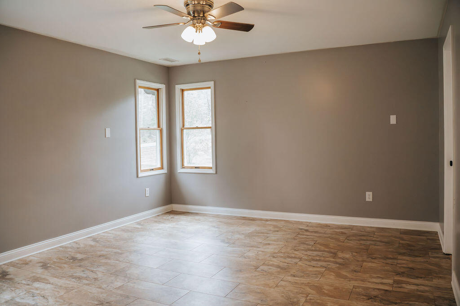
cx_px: 230
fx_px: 362
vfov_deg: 45.9
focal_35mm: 28
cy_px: 153
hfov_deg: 64.8
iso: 6400
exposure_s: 1/800
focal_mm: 28
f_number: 4
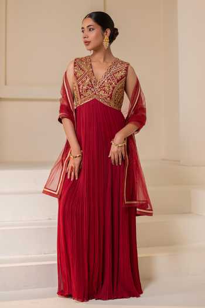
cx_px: 102
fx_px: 427
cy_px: 154
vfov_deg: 39.6
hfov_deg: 27.0
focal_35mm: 50
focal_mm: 50
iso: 500
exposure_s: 1/160
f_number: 2.5
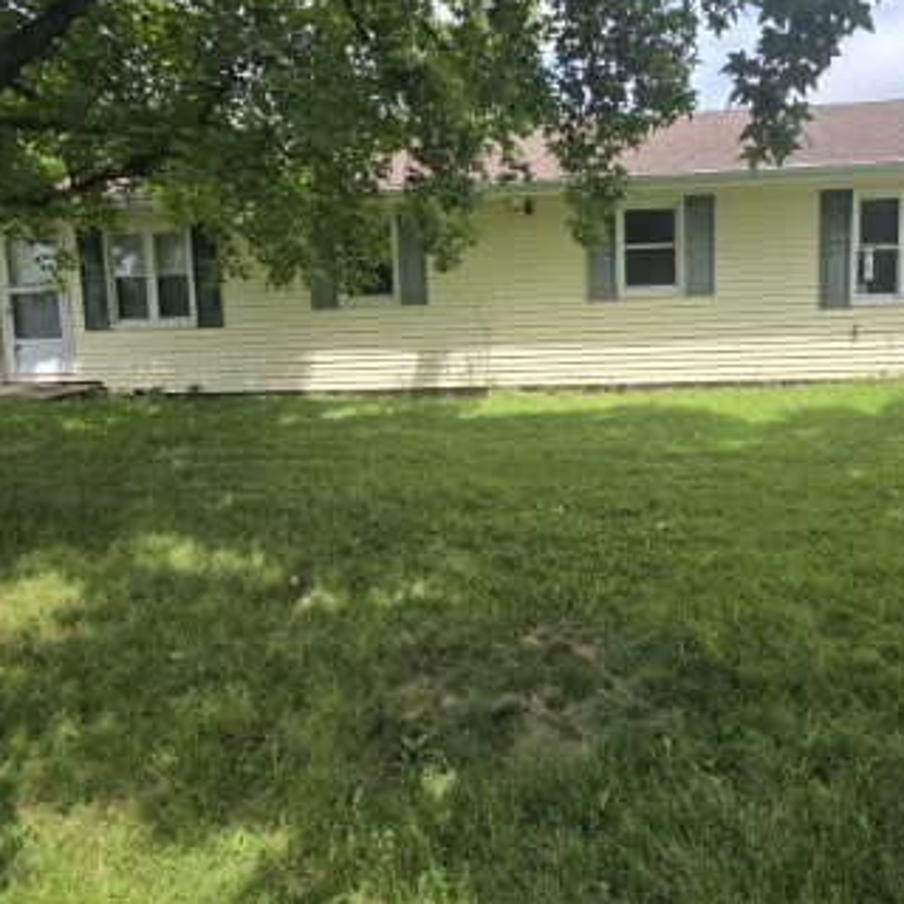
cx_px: 492
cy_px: 373
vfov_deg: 66.8
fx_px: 680
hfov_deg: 67.1
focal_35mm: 23
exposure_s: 1/2000
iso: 80
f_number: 2.2
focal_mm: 2.2
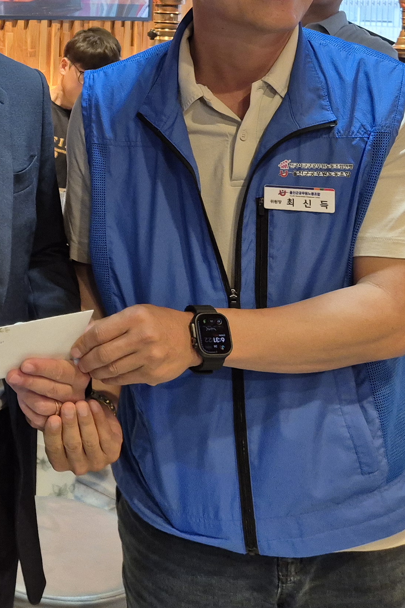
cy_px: 63
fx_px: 979
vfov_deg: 32.8
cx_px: -70
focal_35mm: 58
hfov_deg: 21.8
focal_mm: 5.4
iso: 250
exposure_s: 1/120
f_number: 1.8
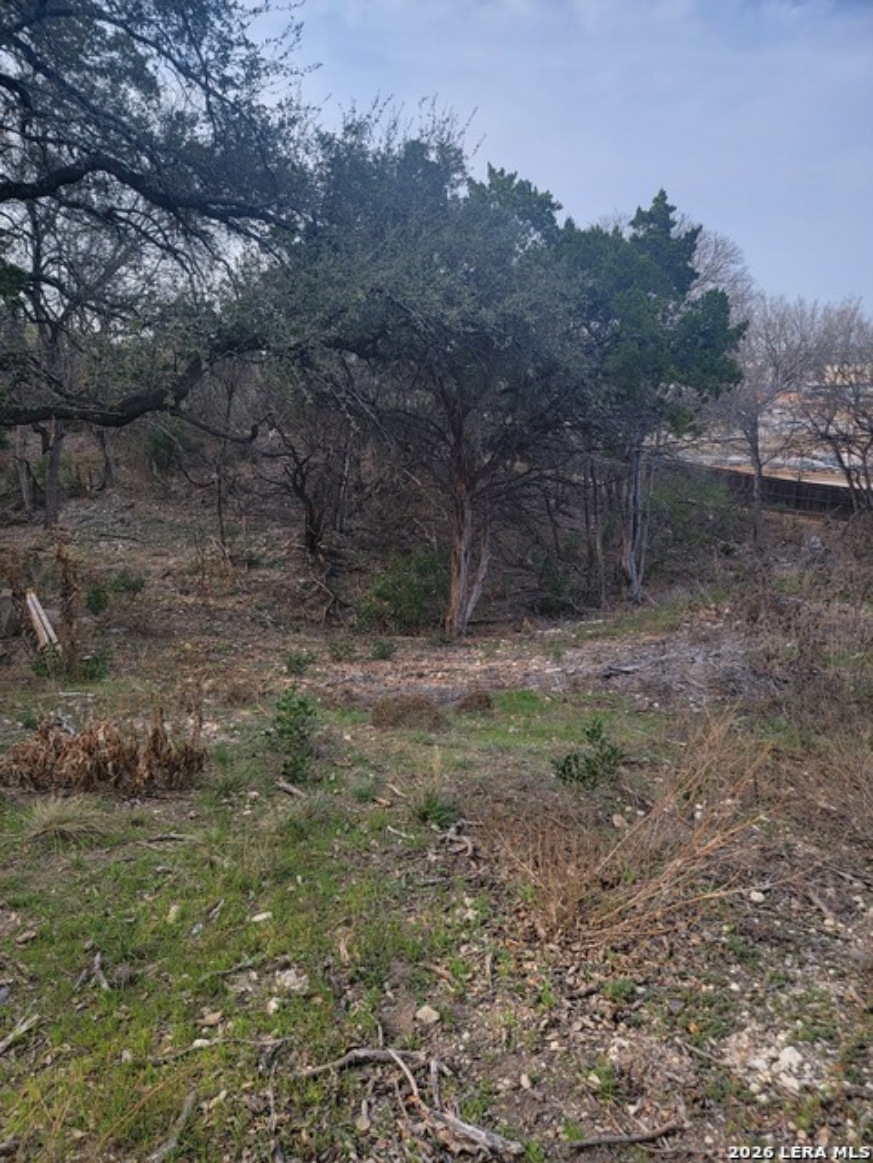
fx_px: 807
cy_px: 582
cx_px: 436
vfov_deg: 71.6
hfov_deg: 56.8
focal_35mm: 24
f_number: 1.8
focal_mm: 6.7
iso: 16
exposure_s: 1/298
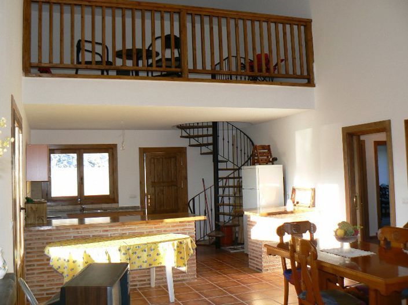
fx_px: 424
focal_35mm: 36
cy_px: 152
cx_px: 204
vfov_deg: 39.6
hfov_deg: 51.4
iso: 80
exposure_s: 1/50
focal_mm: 6
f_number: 2.8
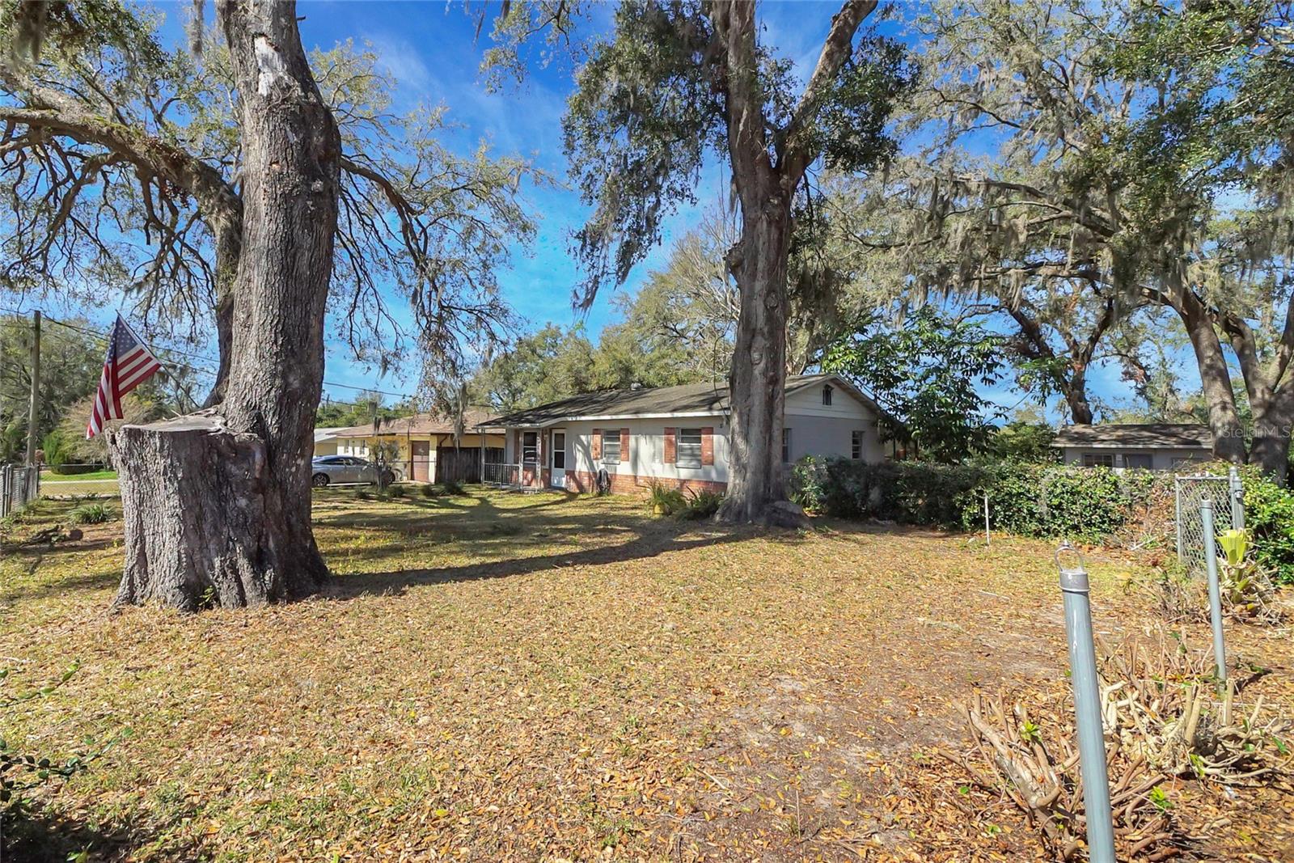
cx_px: 647
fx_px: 539
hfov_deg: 100.4
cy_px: 432
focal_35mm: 15
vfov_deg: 77.3
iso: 1000
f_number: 7.1
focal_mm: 10
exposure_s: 1/3200
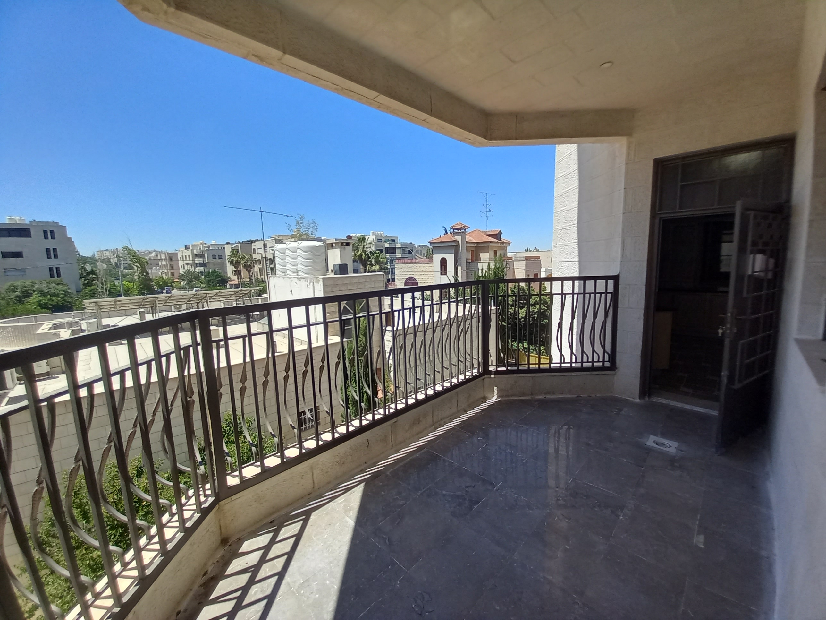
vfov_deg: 89.9
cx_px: 413
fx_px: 310
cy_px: 310
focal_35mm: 13
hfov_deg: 106.2
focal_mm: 1.13
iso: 40
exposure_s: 1/825
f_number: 2.2
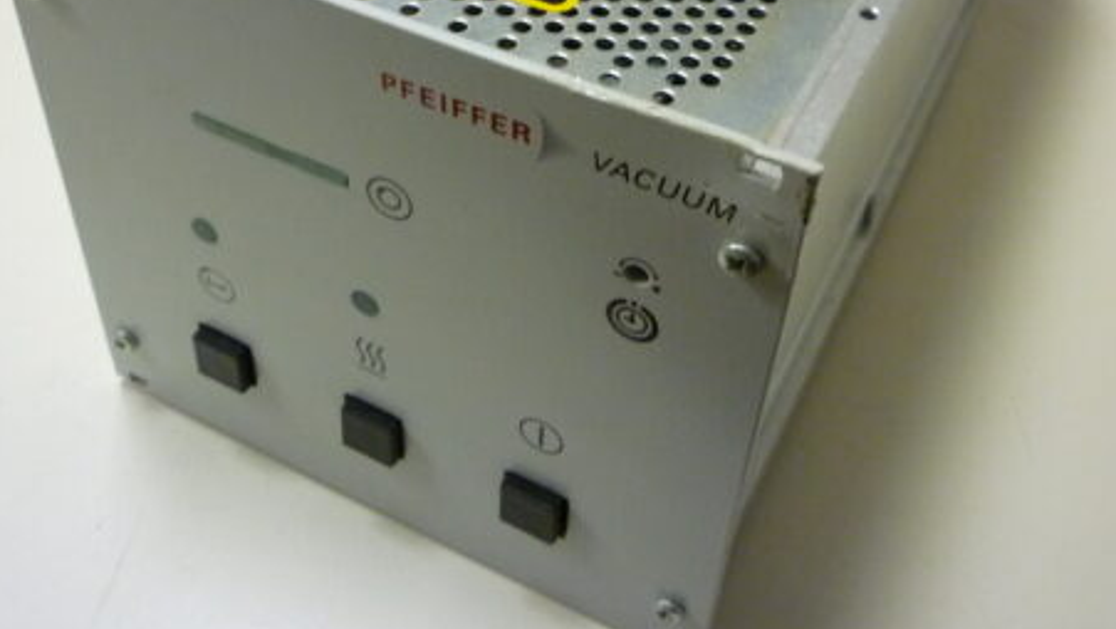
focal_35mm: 42
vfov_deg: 27.8
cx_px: 557
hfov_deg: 48.3
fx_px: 1243
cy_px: 121
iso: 400
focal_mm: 5.2
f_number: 3.3
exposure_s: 1/20
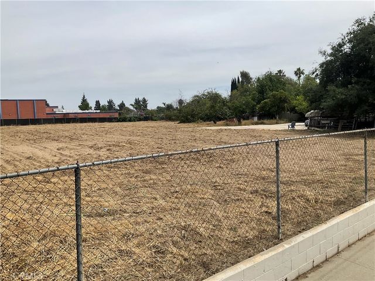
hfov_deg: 61.7
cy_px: 140
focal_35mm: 29
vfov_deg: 48.2
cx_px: 188
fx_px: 314
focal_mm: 3
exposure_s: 1/3322
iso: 16
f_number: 1.8
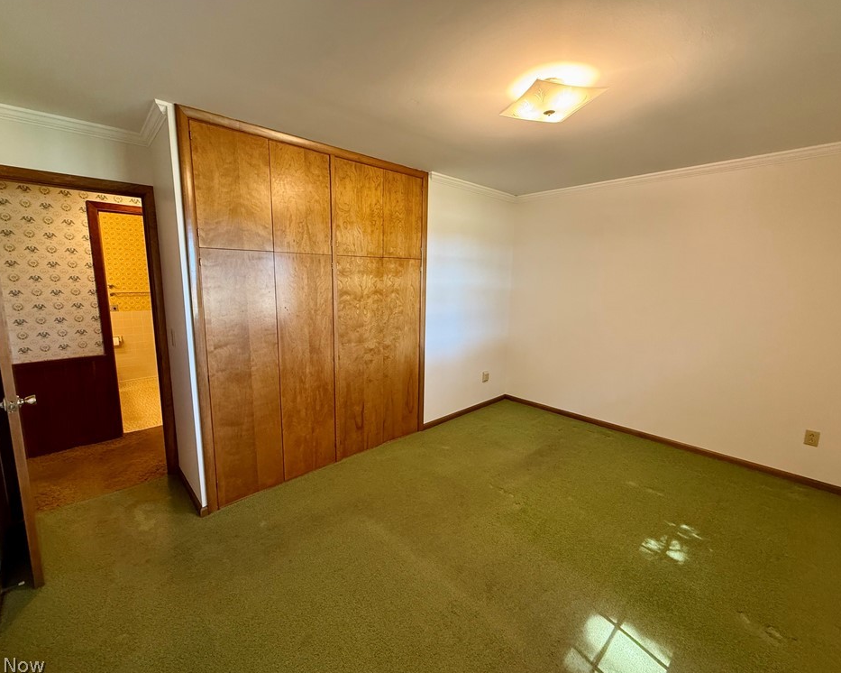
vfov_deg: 84.0
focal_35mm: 15
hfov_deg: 96.8
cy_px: 334
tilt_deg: -8.2
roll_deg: -0.2
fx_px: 373
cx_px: 413
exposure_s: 1/60
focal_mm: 2.22
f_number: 2.2
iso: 250
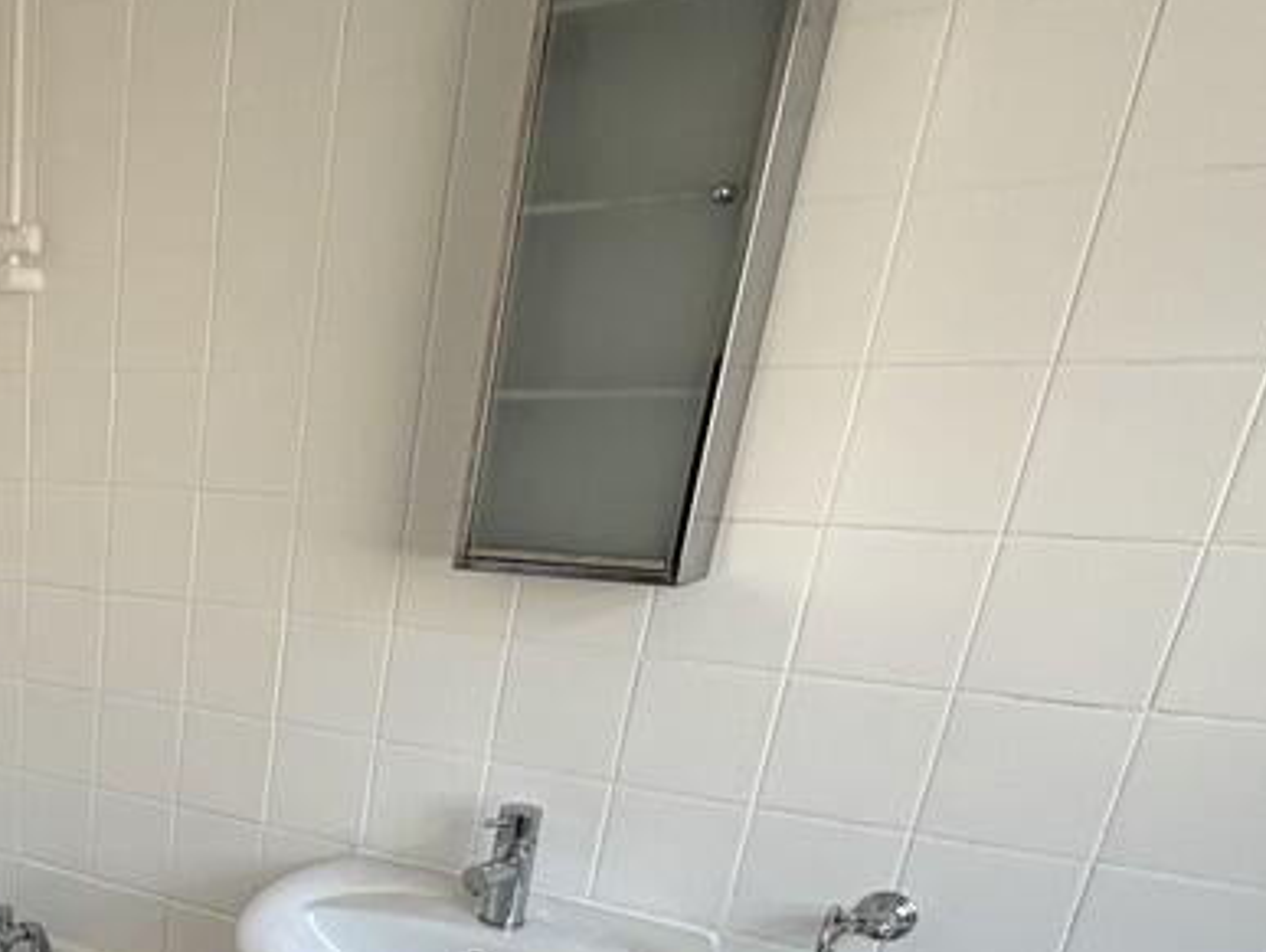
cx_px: -52
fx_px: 1354
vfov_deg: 34.8
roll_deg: +0.9
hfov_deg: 42.0
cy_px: 975
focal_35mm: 37
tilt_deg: -21.9
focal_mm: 2.22
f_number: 2.2
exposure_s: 1/121
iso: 64
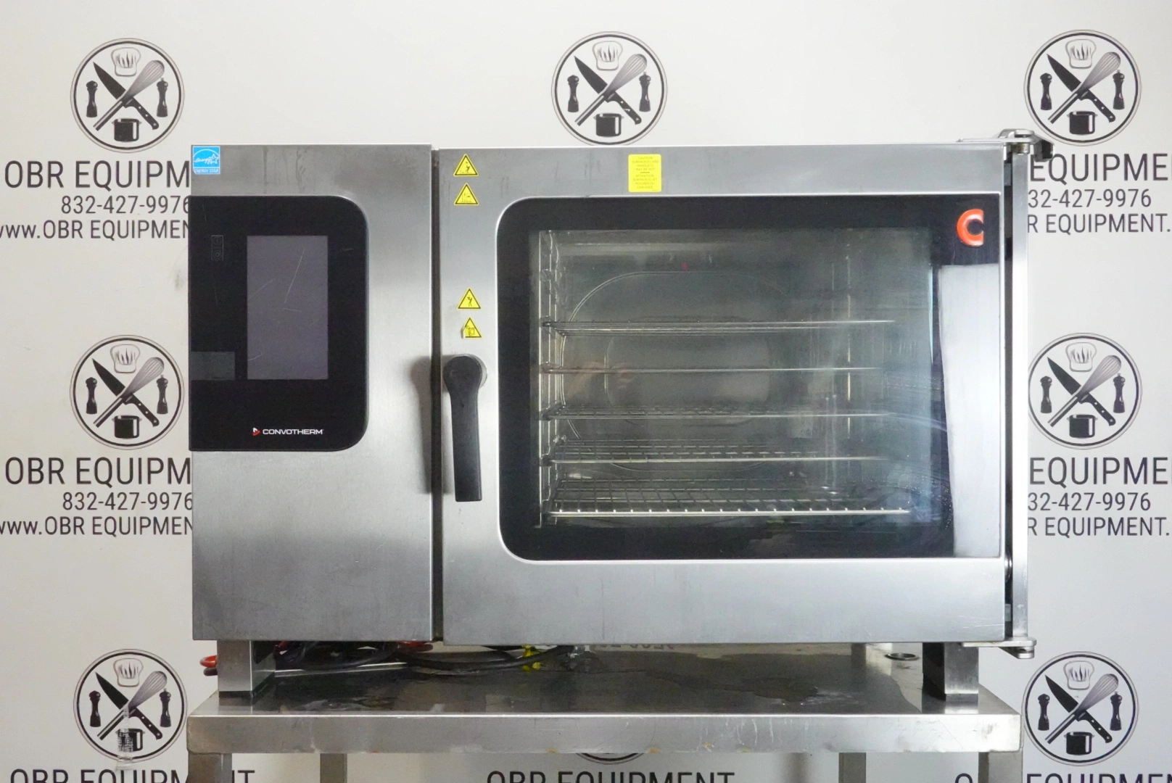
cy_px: 392
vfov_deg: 29.9
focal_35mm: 45
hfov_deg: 43.6
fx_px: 1466
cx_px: 586
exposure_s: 1/50
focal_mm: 16.54
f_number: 9
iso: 6400
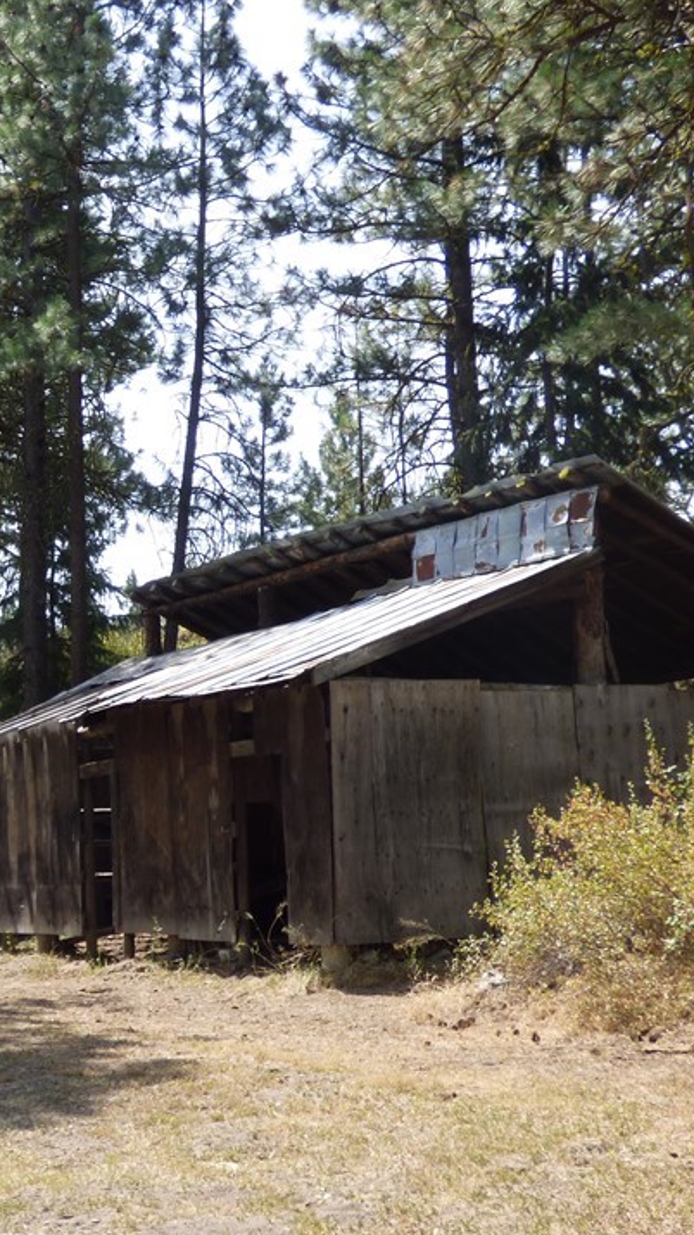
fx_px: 2094
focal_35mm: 64
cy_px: 641
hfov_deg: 18.2
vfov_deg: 32.8
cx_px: -41
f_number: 3.6
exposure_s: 1/400
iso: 100
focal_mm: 7.07
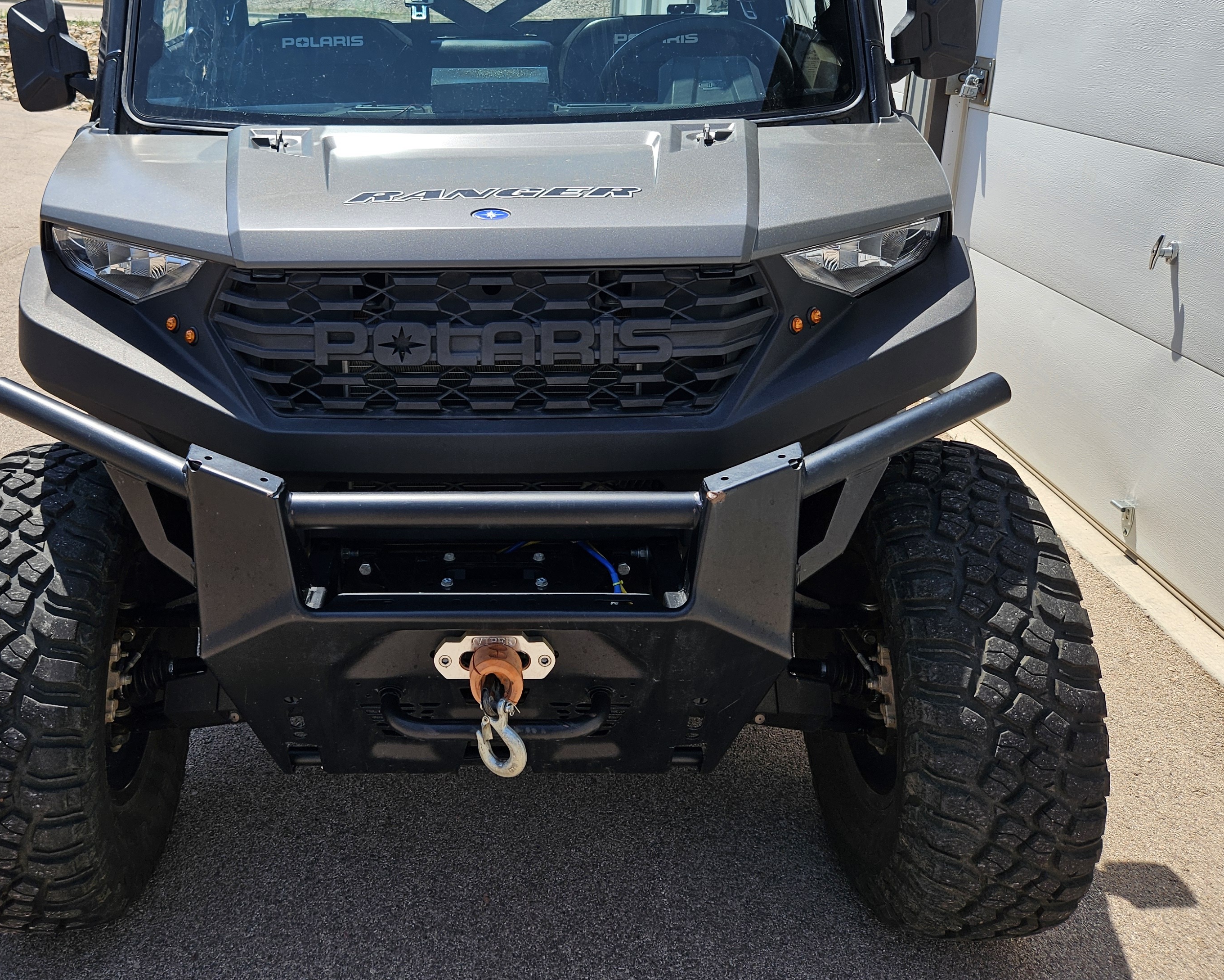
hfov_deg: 53.6
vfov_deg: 43.8
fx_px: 1195
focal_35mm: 33
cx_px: 456
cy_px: 315
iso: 25
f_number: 1.8
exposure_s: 1/1339
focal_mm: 5.4
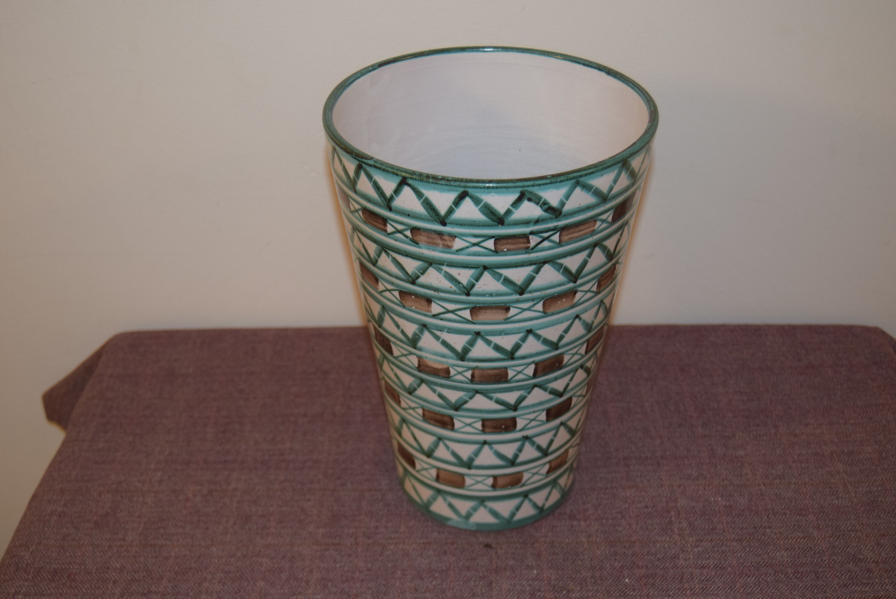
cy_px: 300
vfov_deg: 34.3
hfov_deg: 49.5
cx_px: 448
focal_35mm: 39
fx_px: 971
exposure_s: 1/60
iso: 560
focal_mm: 26
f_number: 4
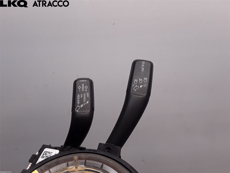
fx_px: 186
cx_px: 115
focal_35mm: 28
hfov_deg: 63.4
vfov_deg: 49.7
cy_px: 86
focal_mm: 2.91
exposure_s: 1/240
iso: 100
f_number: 1.9
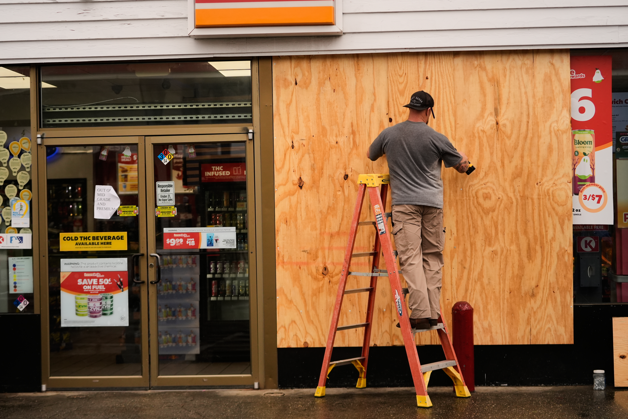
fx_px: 1273
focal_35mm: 73
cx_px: 314
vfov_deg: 18.7
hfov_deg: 27.7
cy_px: 210
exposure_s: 1/4000
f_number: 2.8
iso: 1000
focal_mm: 73
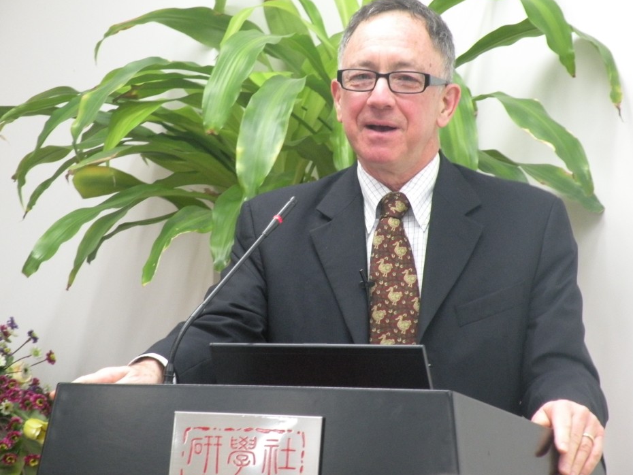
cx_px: 327
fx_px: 3786
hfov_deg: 9.6
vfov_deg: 7.2
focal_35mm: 207
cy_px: 223
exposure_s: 1/13.6
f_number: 4.5
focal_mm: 33.3
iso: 400
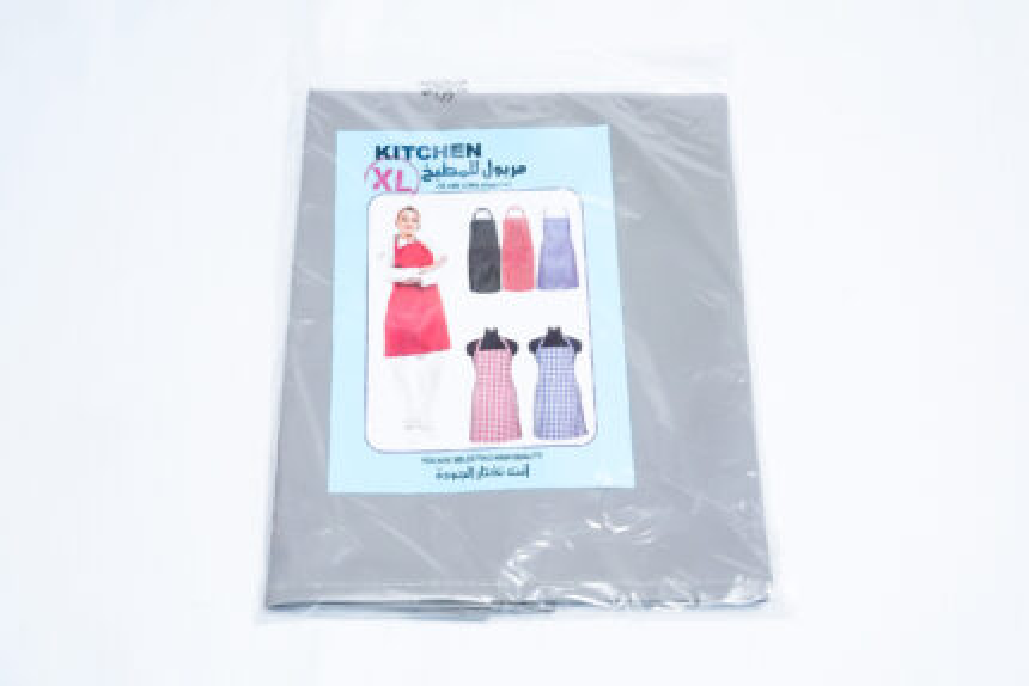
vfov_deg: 25.1
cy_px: 343
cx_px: 514
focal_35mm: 54
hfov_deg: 36.9
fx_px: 1544
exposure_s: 1/200
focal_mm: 54
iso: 3200
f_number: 9
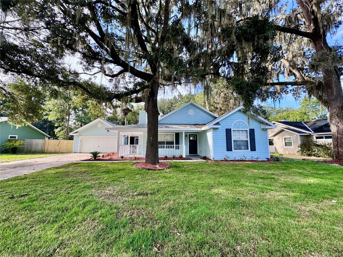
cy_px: 128
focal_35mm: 14
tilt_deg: +6.5
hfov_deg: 102.1
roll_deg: -0.5
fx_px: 139
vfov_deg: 85.7
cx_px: 172
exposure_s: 1/235
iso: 40
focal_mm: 2.22
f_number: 2.2
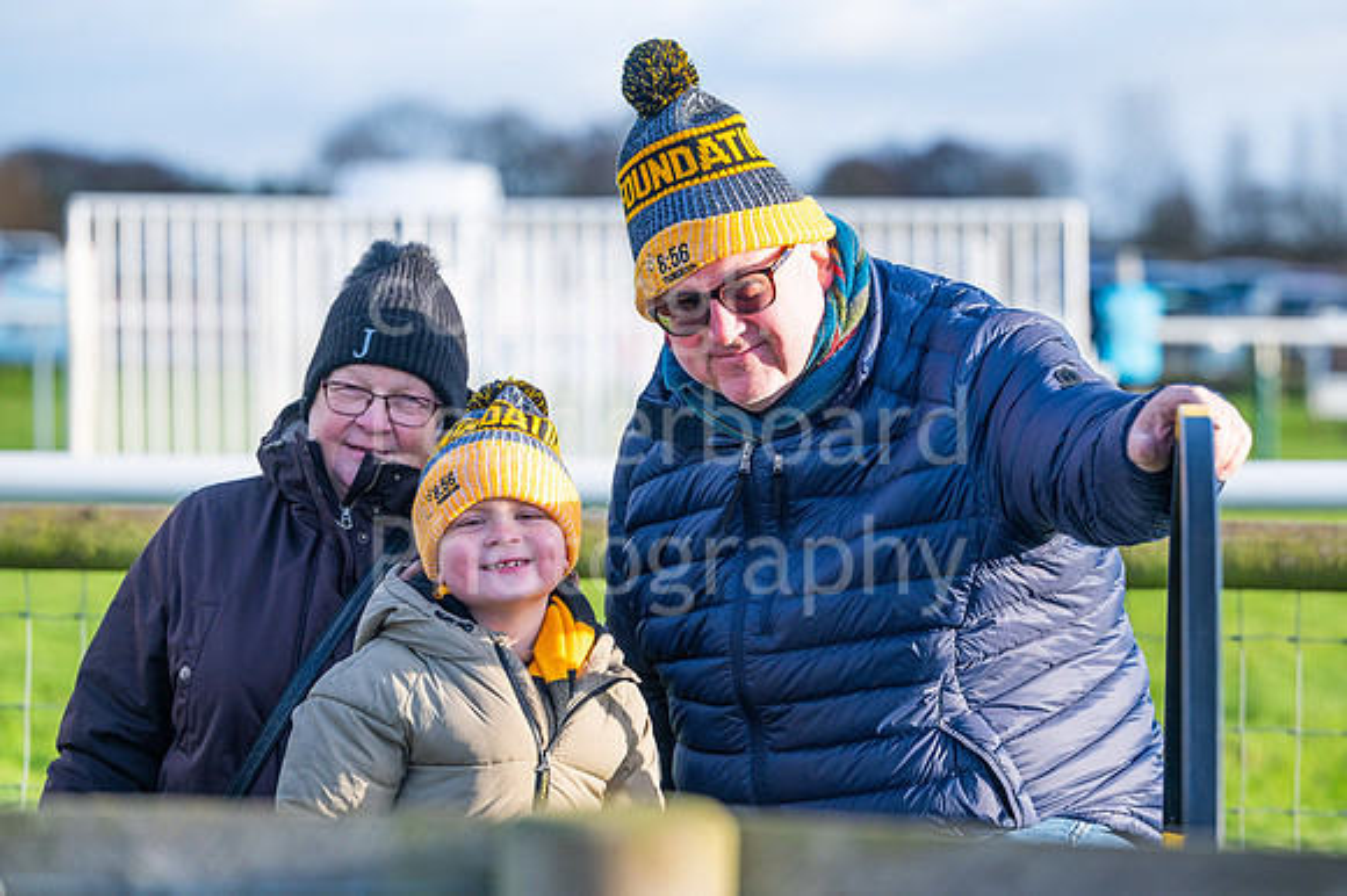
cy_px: 392
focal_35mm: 135
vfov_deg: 10.2
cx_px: 757
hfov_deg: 15.2
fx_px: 5045
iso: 320
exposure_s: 1/3200
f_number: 3.5
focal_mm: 120
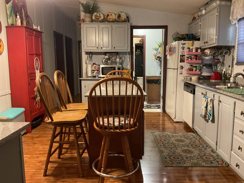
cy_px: 92
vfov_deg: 48.2
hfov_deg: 61.7
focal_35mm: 29
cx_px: 122
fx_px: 204
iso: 320
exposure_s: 1/30
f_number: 1.8
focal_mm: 3
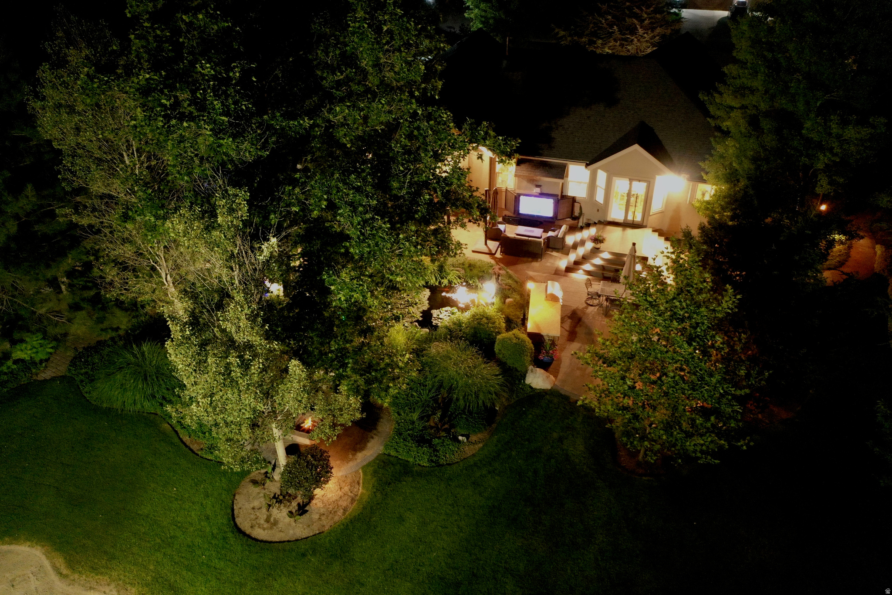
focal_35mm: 28
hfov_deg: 65.5
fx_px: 694
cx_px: 446
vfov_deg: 46.4
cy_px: 298
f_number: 2.8
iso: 1600
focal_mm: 10.26
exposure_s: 1/4
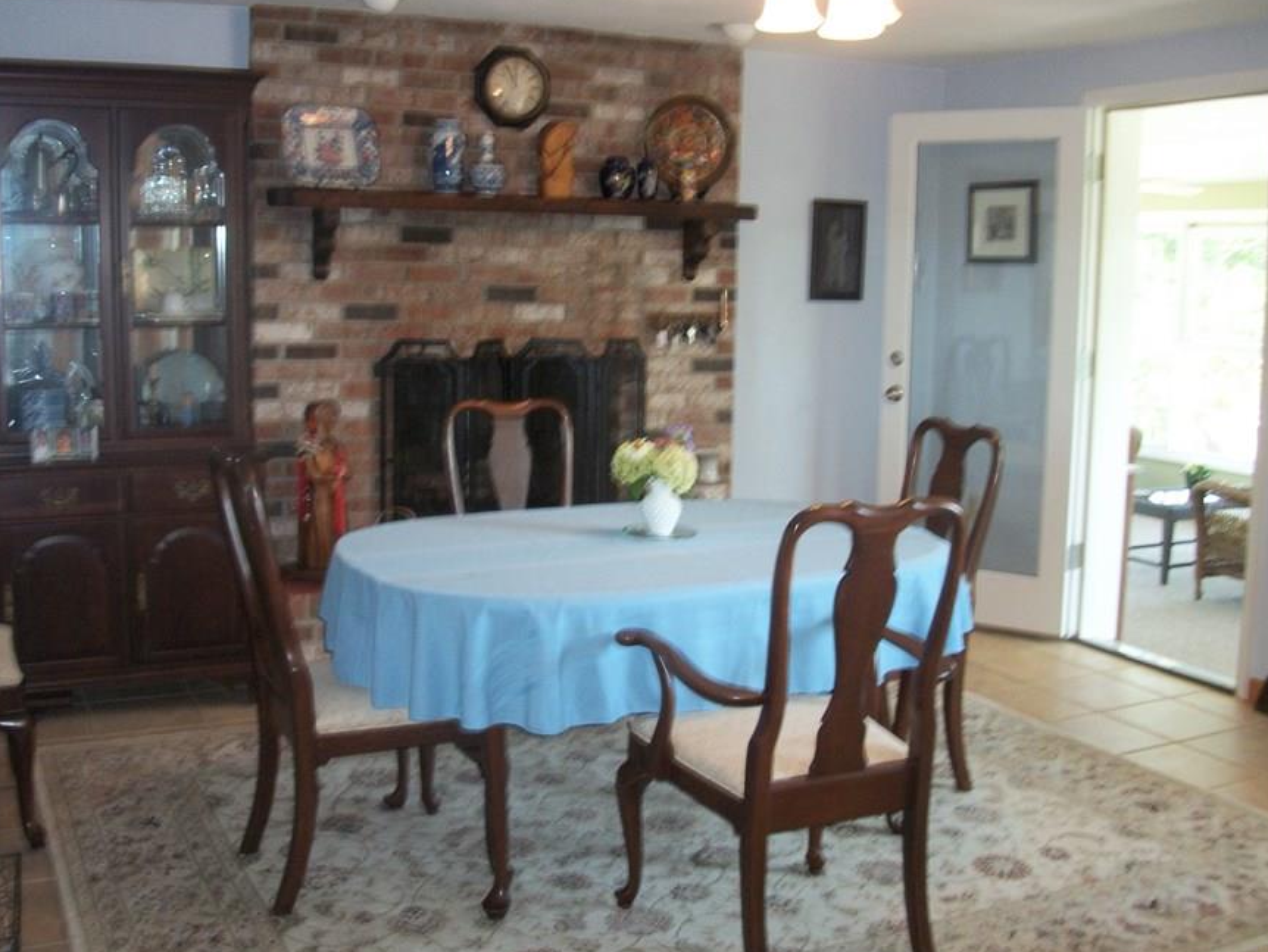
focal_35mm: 38
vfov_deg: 37.7
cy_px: 475
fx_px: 1392
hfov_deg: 48.9
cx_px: 575
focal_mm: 5.7
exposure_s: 1/30
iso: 160
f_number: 2.9
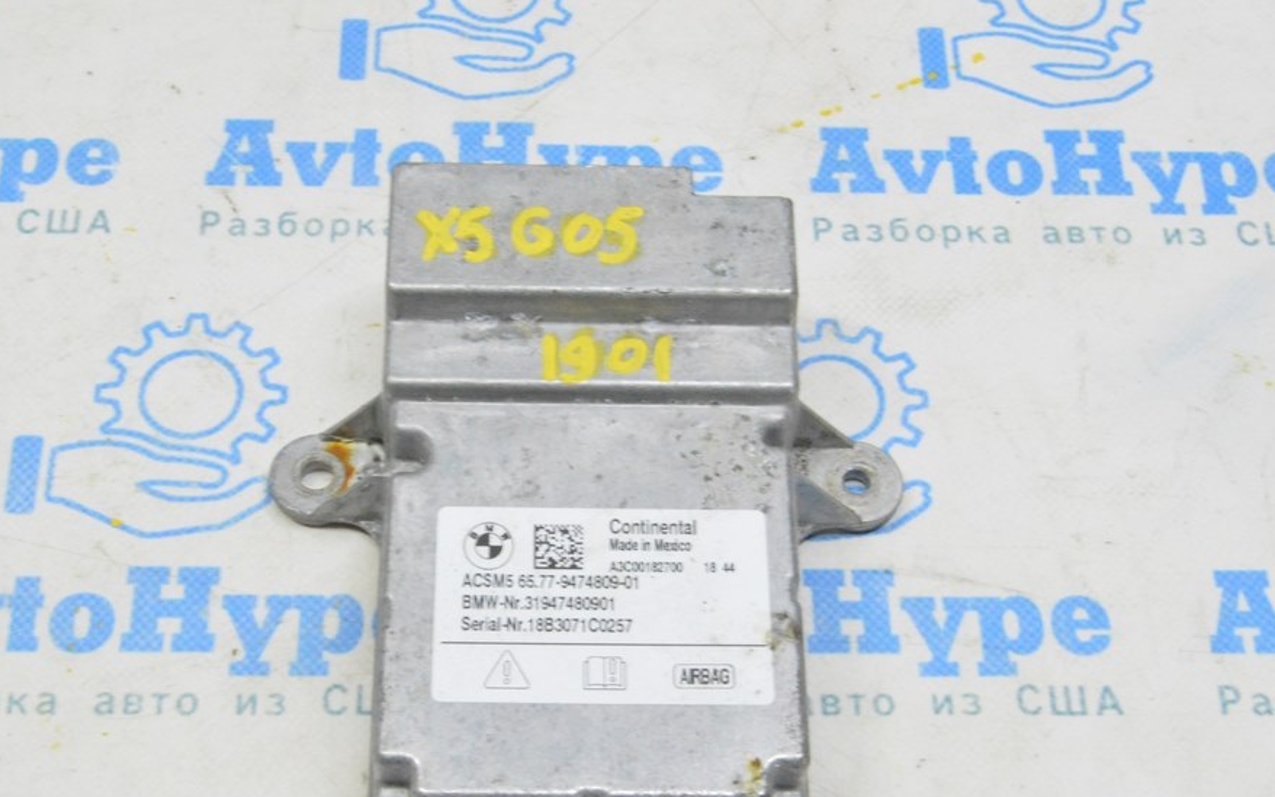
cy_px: 491
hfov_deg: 35.6
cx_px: 568
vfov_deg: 22.7
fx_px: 1981
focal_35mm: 57
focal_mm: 32
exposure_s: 1/20
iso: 6400
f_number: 20
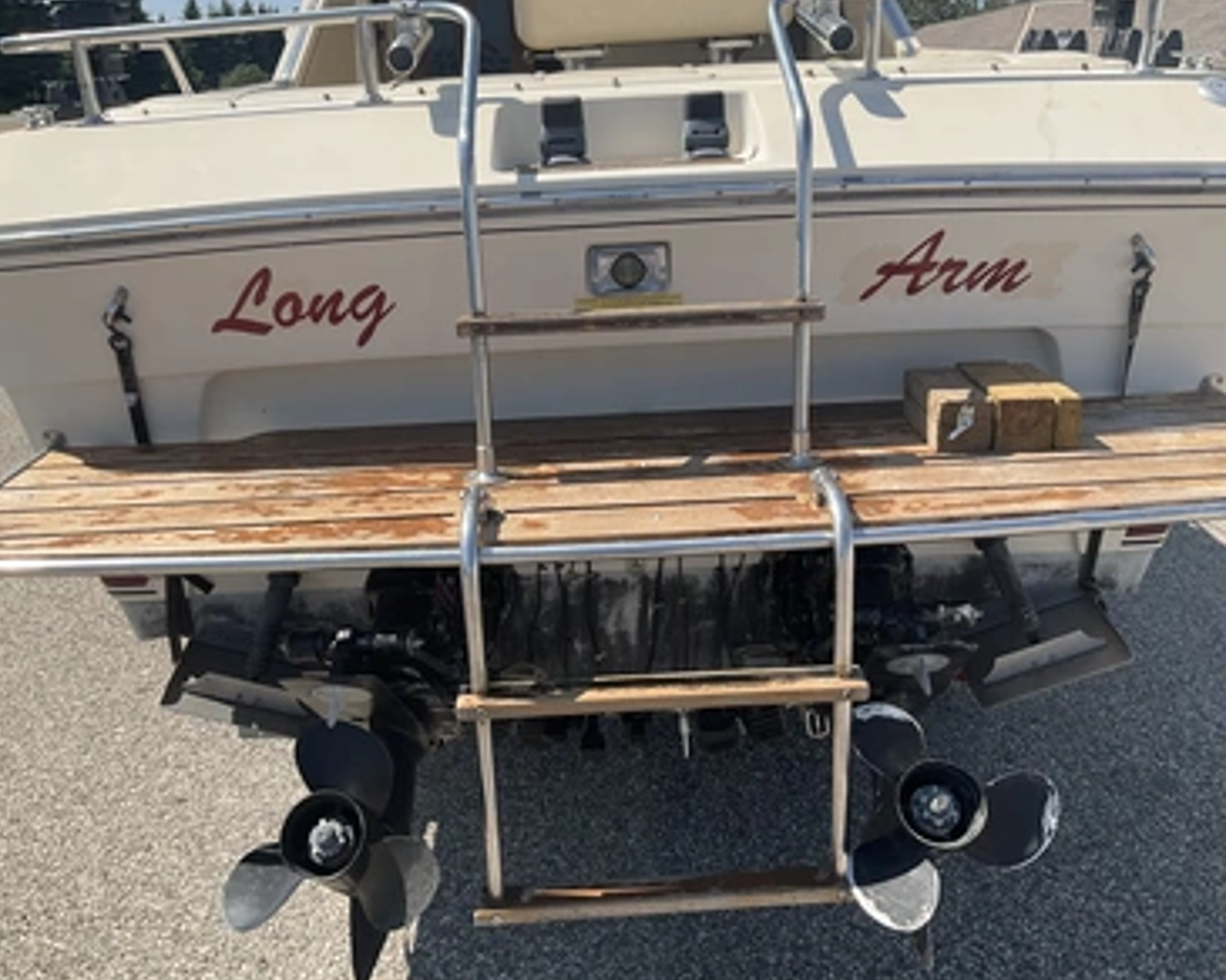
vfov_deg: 47.1
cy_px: 487
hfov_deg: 57.2
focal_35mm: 31
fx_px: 1125
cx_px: 591
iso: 25
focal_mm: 3
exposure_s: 1/1412
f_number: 1.8
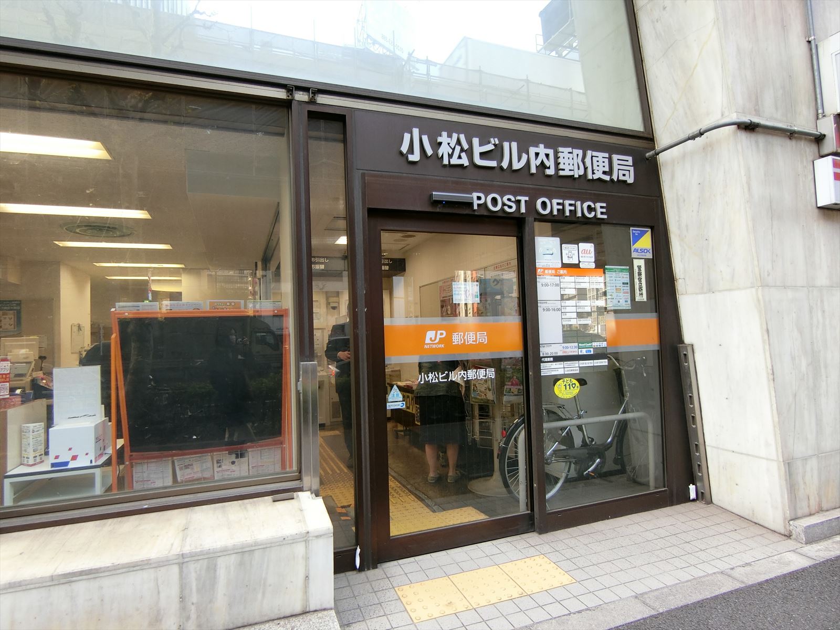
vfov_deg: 68.7
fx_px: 461
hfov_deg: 84.7
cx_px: 420
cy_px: 315
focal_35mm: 19
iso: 160
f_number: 2.7
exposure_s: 1/125
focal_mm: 4.06
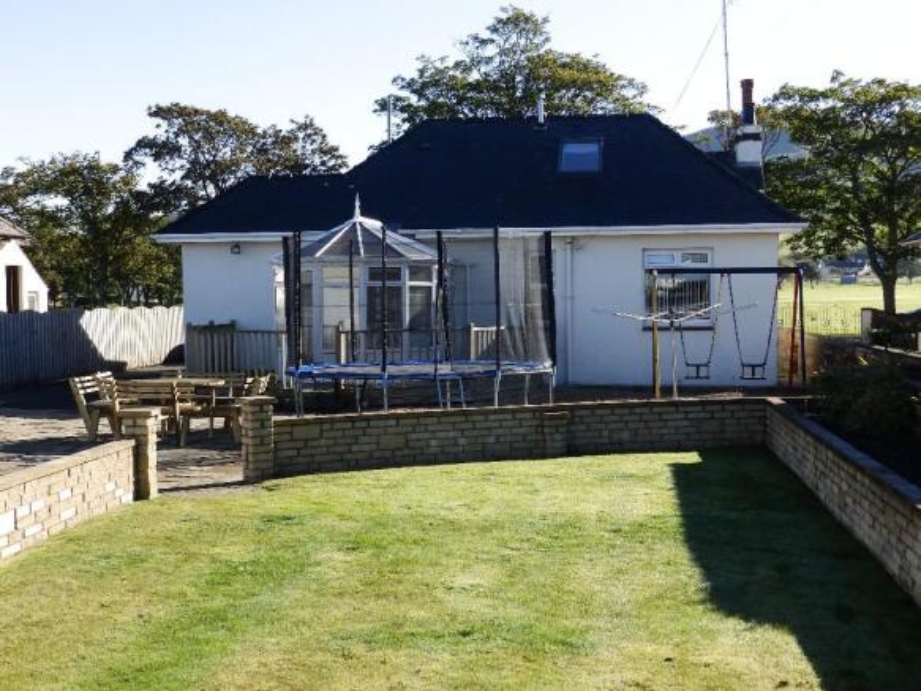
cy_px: 346
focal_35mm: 46
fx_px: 1224
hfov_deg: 41.2
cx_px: 460
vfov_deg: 31.5
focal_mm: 8.2
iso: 80
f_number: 4.5
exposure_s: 1/200
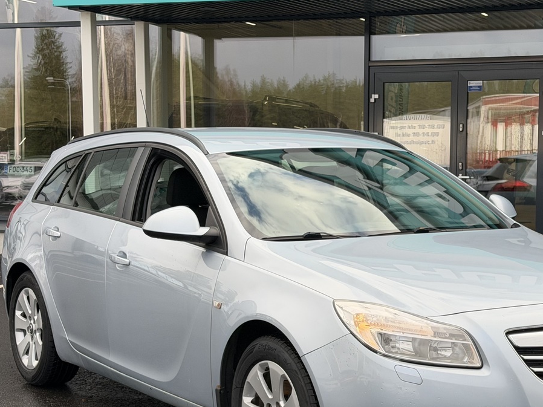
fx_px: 1208
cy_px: 298
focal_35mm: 77
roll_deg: +0.1
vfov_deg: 19.0
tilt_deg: -5.6
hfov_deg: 25.3
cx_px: 337
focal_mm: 6.76
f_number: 1.78
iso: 64
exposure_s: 1/762
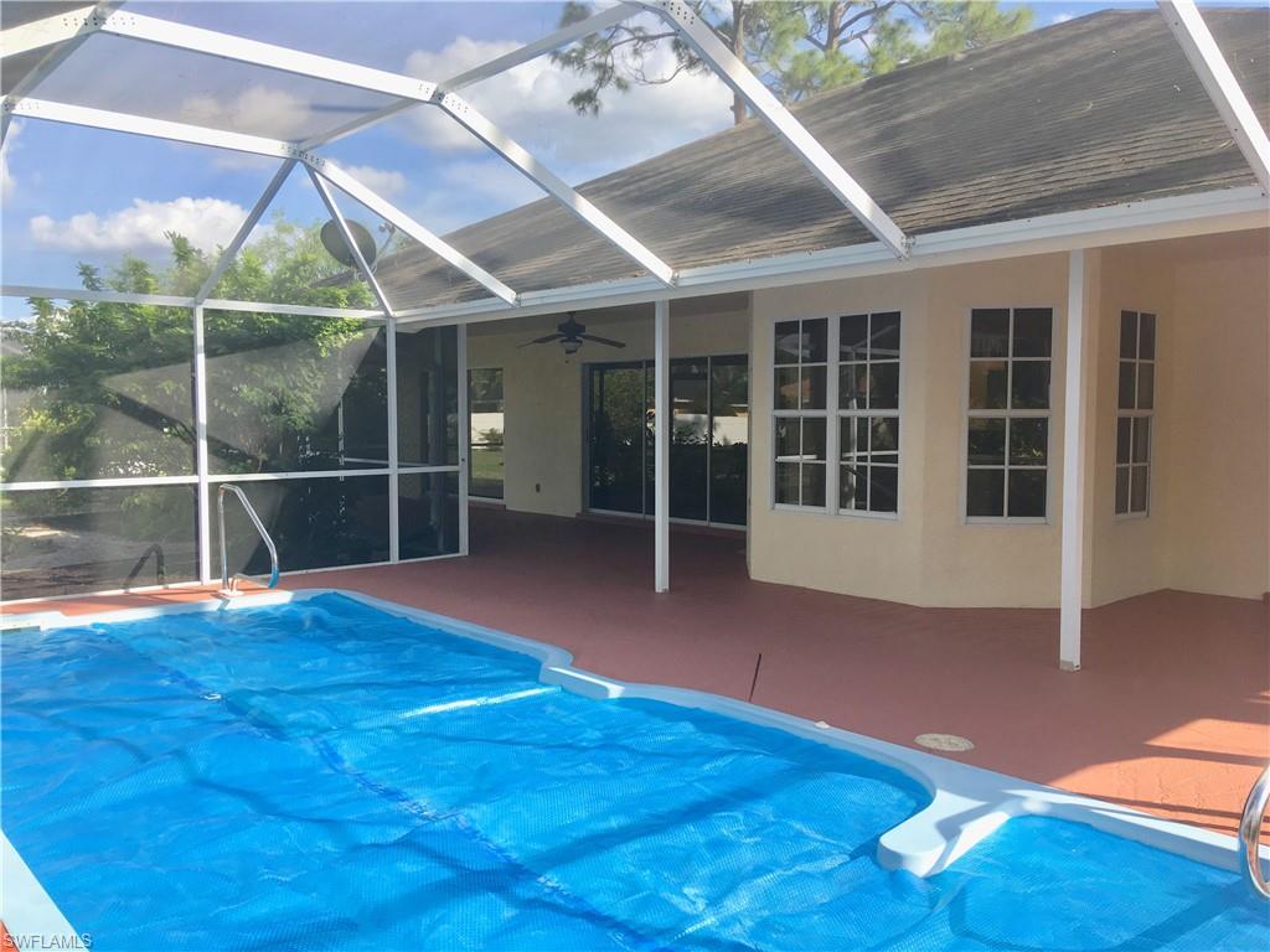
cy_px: 476
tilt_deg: -2.2
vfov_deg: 48.2
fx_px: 1064
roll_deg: -1.5
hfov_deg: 61.7
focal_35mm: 29
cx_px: 635
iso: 25
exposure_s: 1/499
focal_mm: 4.15
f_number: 2.2
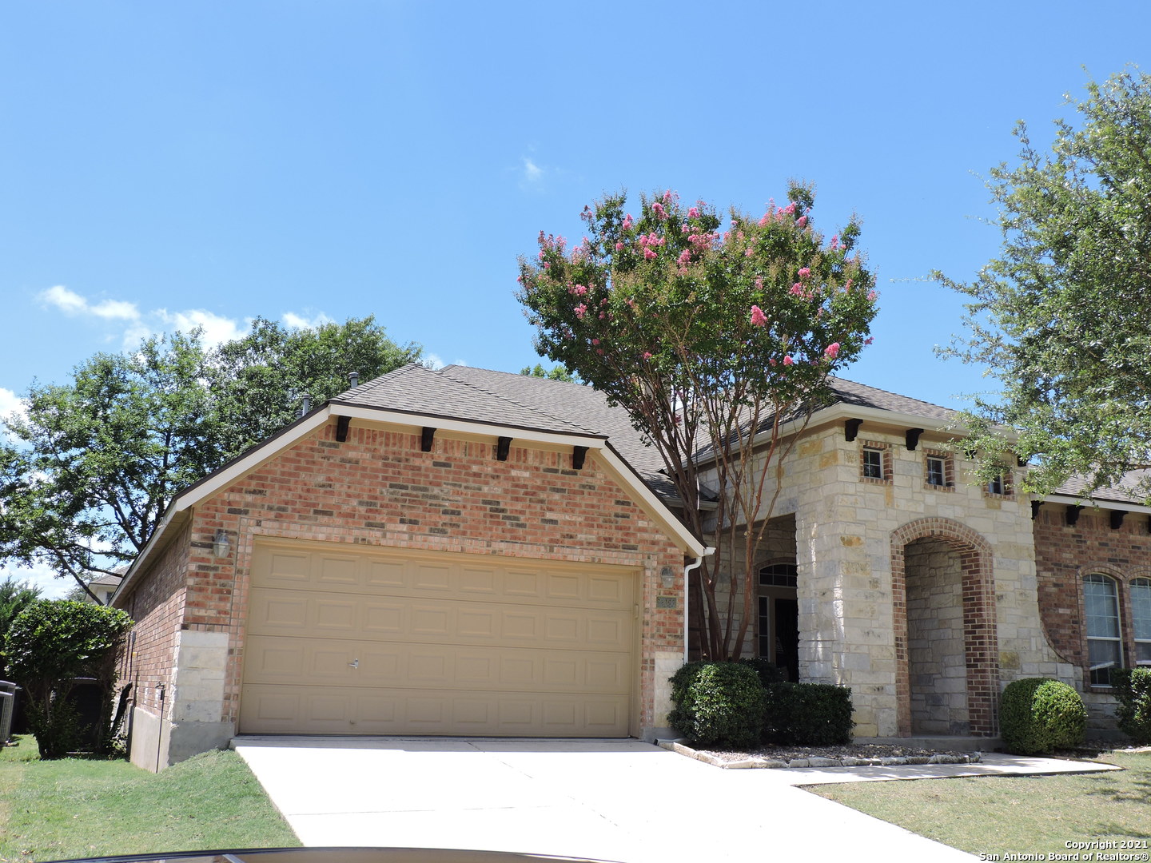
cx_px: 576
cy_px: 432
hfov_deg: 55.4
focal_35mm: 33
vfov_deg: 42.9
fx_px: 1097
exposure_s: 1/800
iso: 100
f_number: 3.2
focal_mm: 5.9
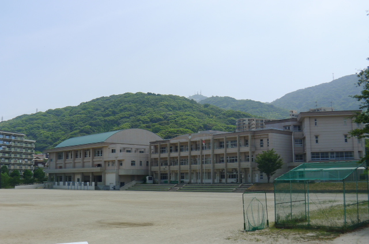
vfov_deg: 24.5
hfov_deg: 36.3
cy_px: 122
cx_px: 184
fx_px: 563
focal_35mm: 55
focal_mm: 11.7
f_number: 4
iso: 80
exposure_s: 1/800
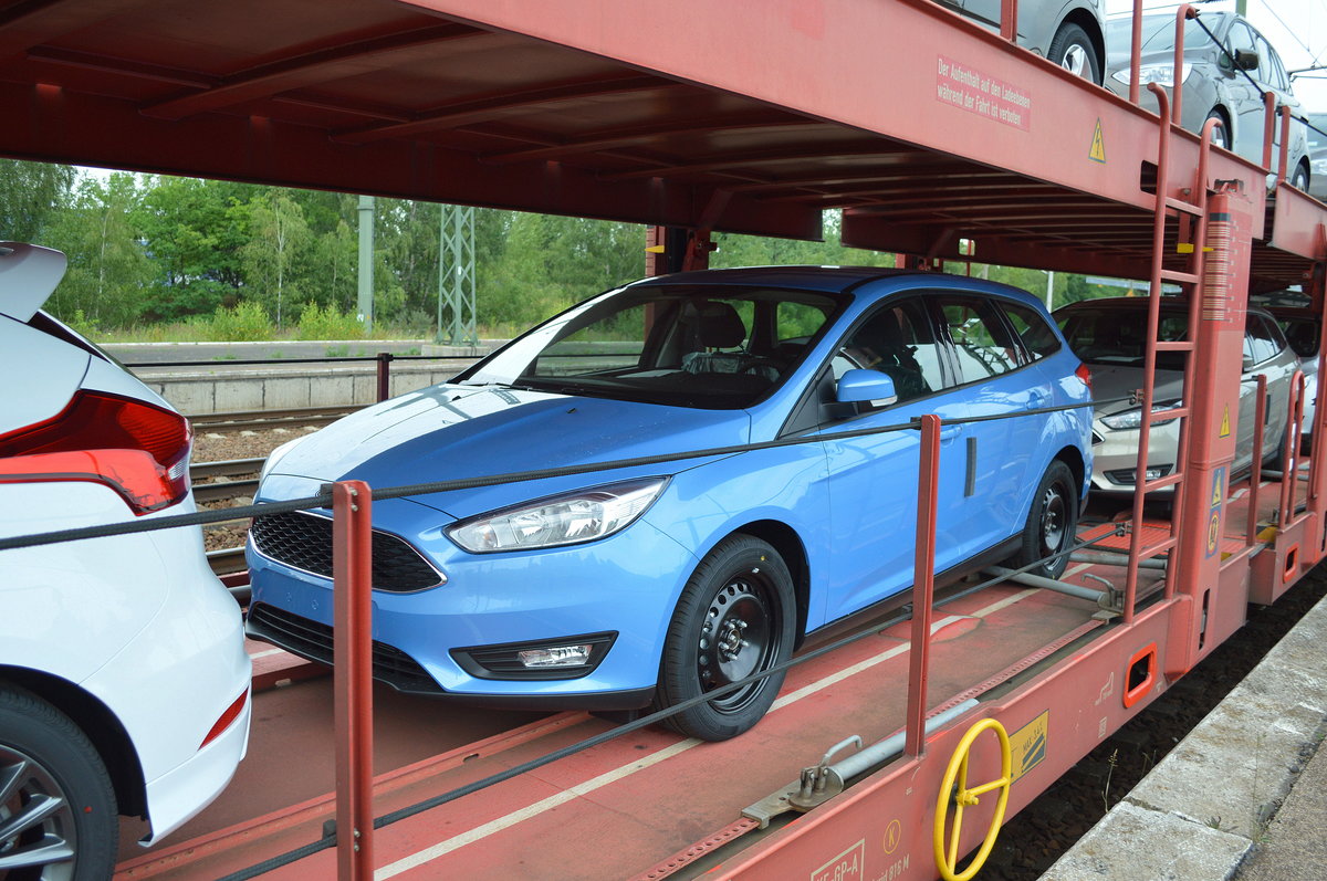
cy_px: 440
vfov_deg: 43.5
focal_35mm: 30
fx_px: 1104
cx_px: 664
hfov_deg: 62.0
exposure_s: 1/500
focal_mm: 20
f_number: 3.8
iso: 450
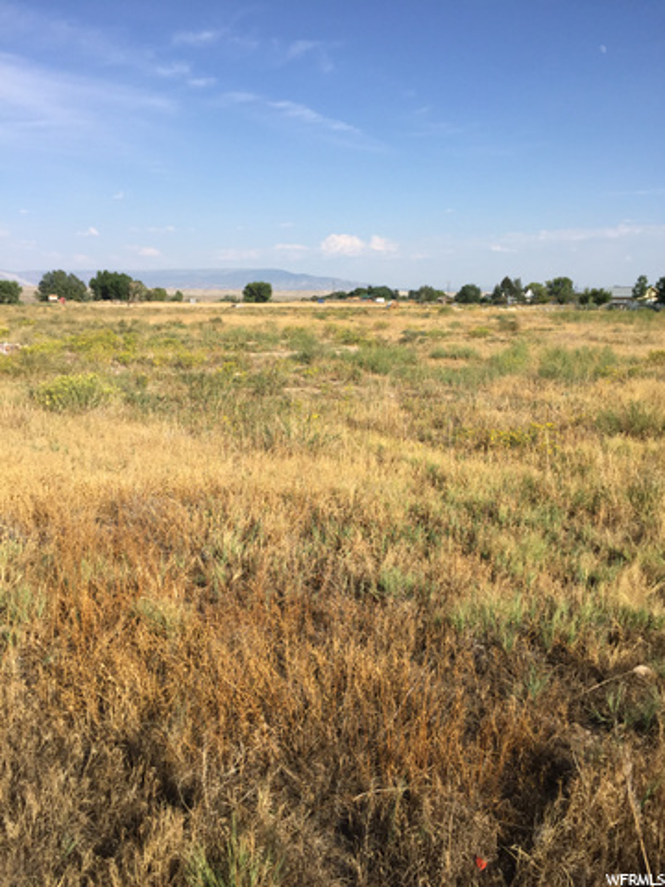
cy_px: 444
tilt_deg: -13.5
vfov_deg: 61.7
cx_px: 332
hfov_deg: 48.2
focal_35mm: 29
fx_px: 743
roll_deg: -0.2
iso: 32
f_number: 2.2
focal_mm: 4.15
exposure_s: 1/2083
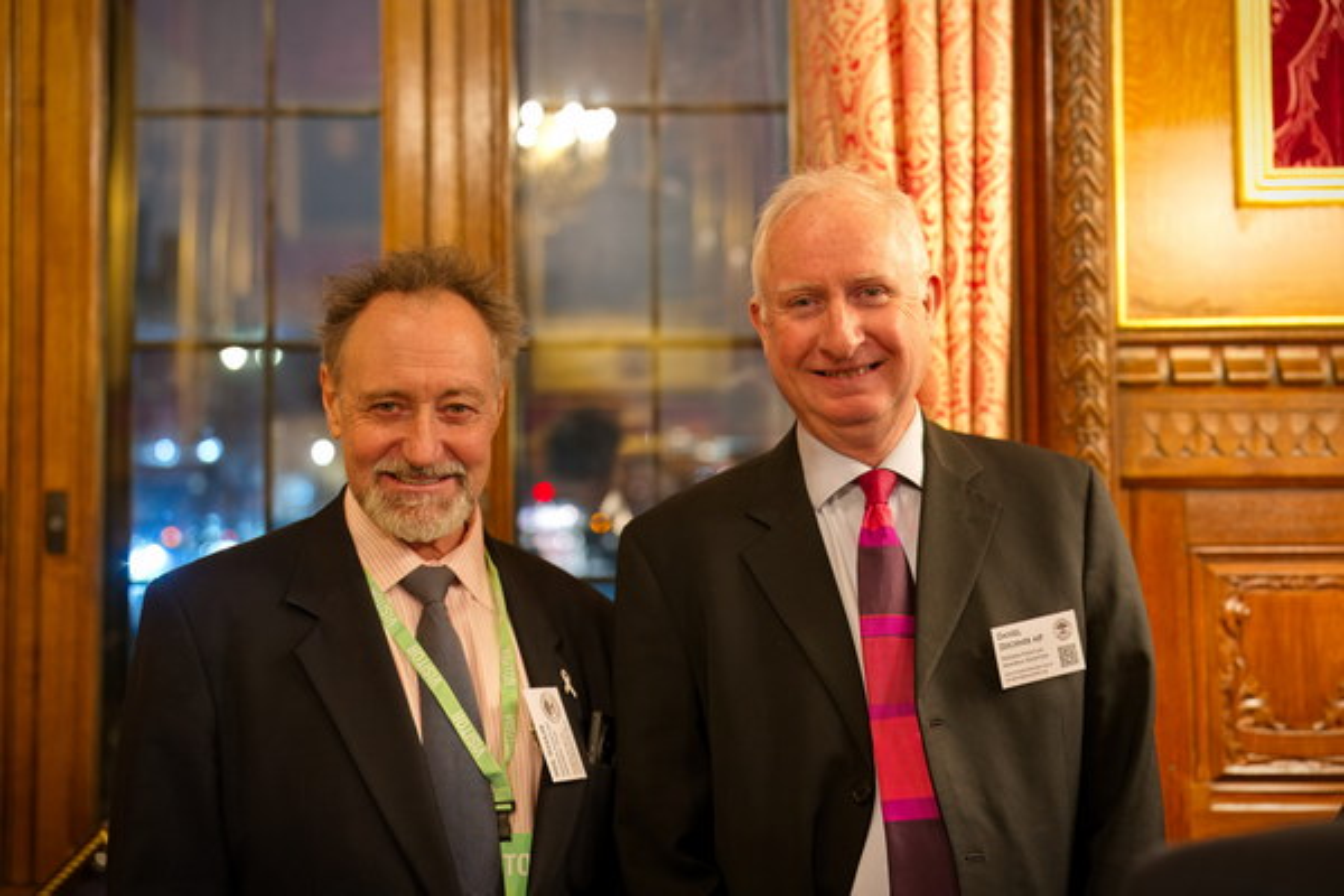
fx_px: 1605
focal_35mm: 43
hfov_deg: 45.4
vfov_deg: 31.2
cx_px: 672
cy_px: 448
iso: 2000
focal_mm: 43
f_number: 2.2
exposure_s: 1/50
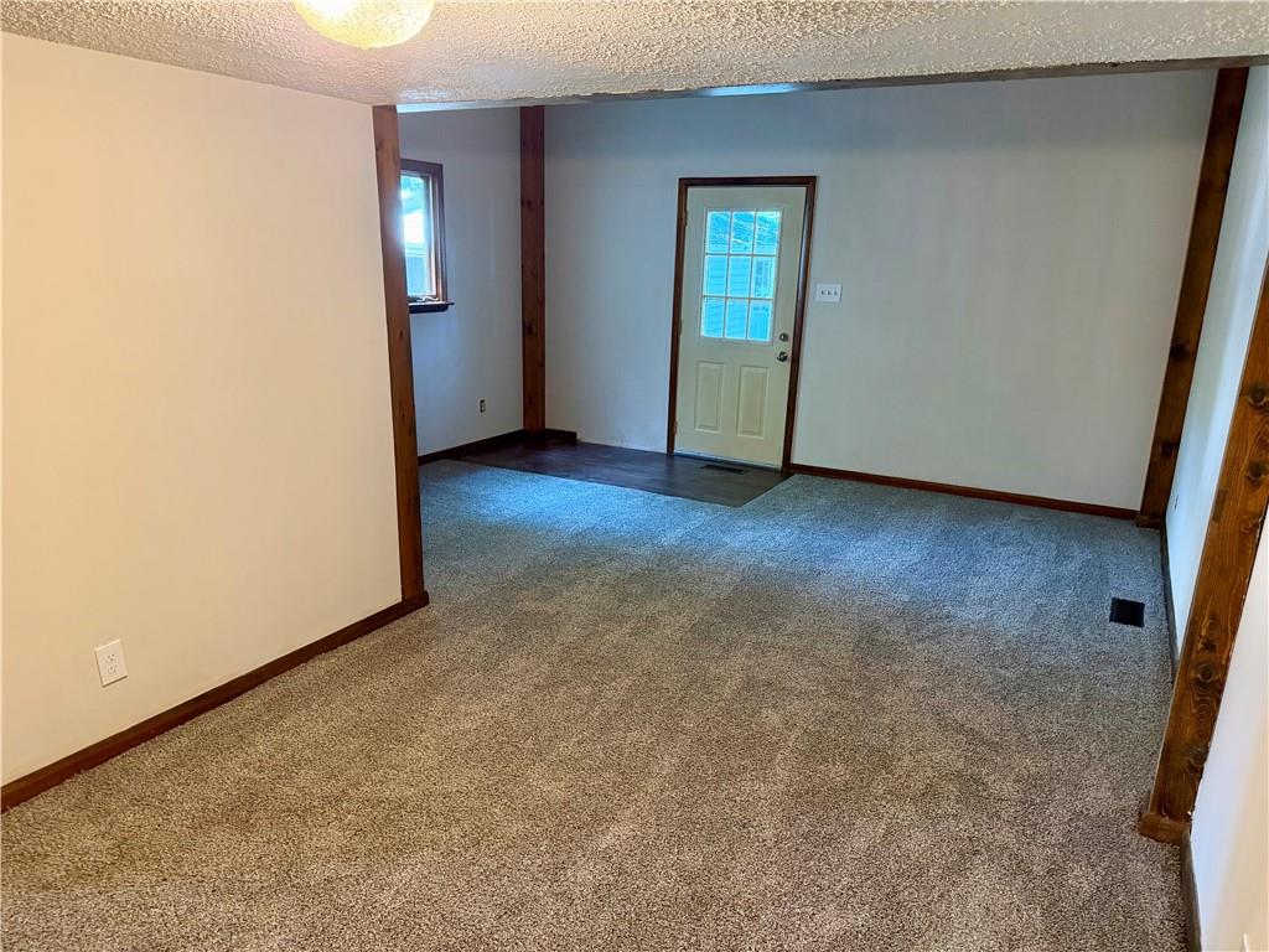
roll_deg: -1.7
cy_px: 476
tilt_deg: -14.9
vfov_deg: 56.8
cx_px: 634
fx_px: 880
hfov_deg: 71.6
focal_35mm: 24
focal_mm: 6.76
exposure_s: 1/60
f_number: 1.78
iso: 640
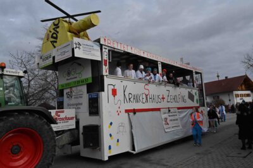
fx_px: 211
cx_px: 126
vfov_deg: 43.5
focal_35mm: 30
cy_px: 84
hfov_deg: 62.0
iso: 2500
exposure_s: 1/1250
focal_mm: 30
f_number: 18
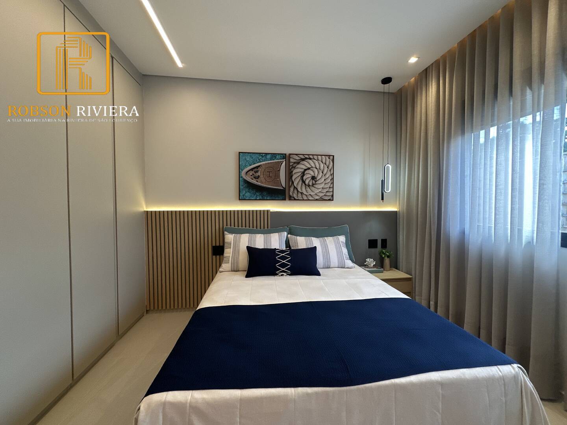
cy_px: 212
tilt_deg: -1.1
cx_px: 284
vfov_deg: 85.7
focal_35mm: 14
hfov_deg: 102.1
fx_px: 229
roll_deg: -0.4
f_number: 2.2
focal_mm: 2.22
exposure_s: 1/120
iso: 160
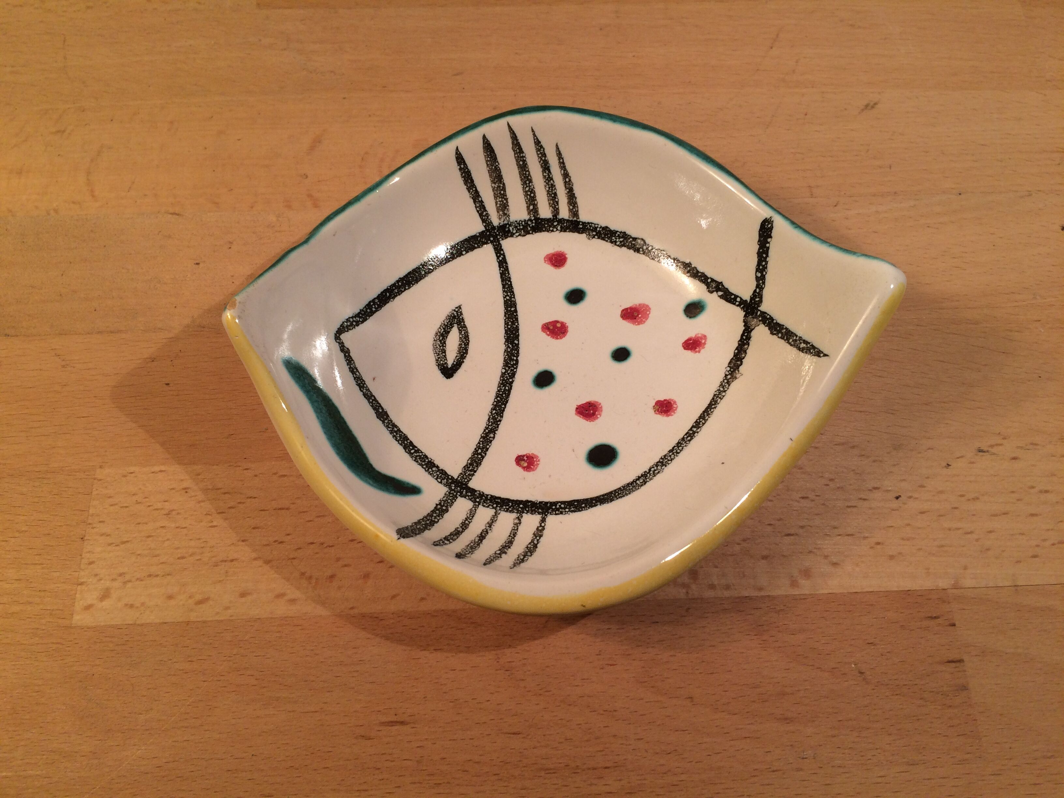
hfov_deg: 61.7
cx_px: 532
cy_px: 399
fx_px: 891
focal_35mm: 29
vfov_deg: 48.2
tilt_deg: -64.7
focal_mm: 4.15
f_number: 2.2
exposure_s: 1/50
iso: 40
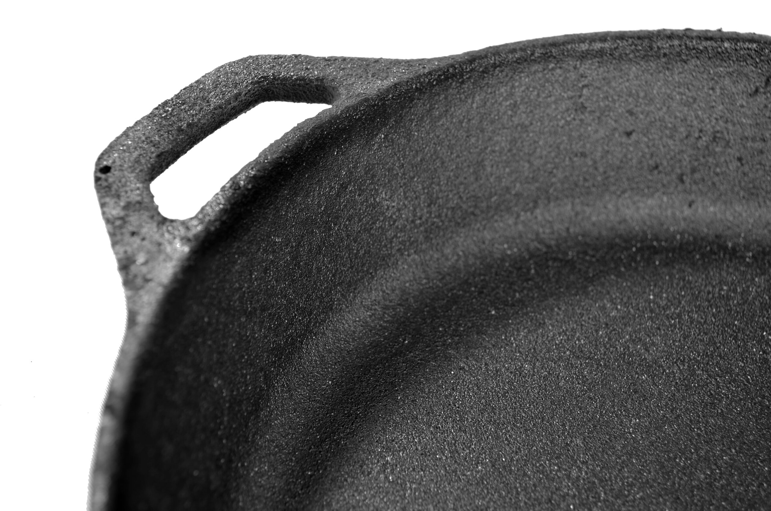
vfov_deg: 25.6
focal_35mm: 52
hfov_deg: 37.9
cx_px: 386
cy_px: 256
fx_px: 1122
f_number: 5
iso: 100
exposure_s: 1/10
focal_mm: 35
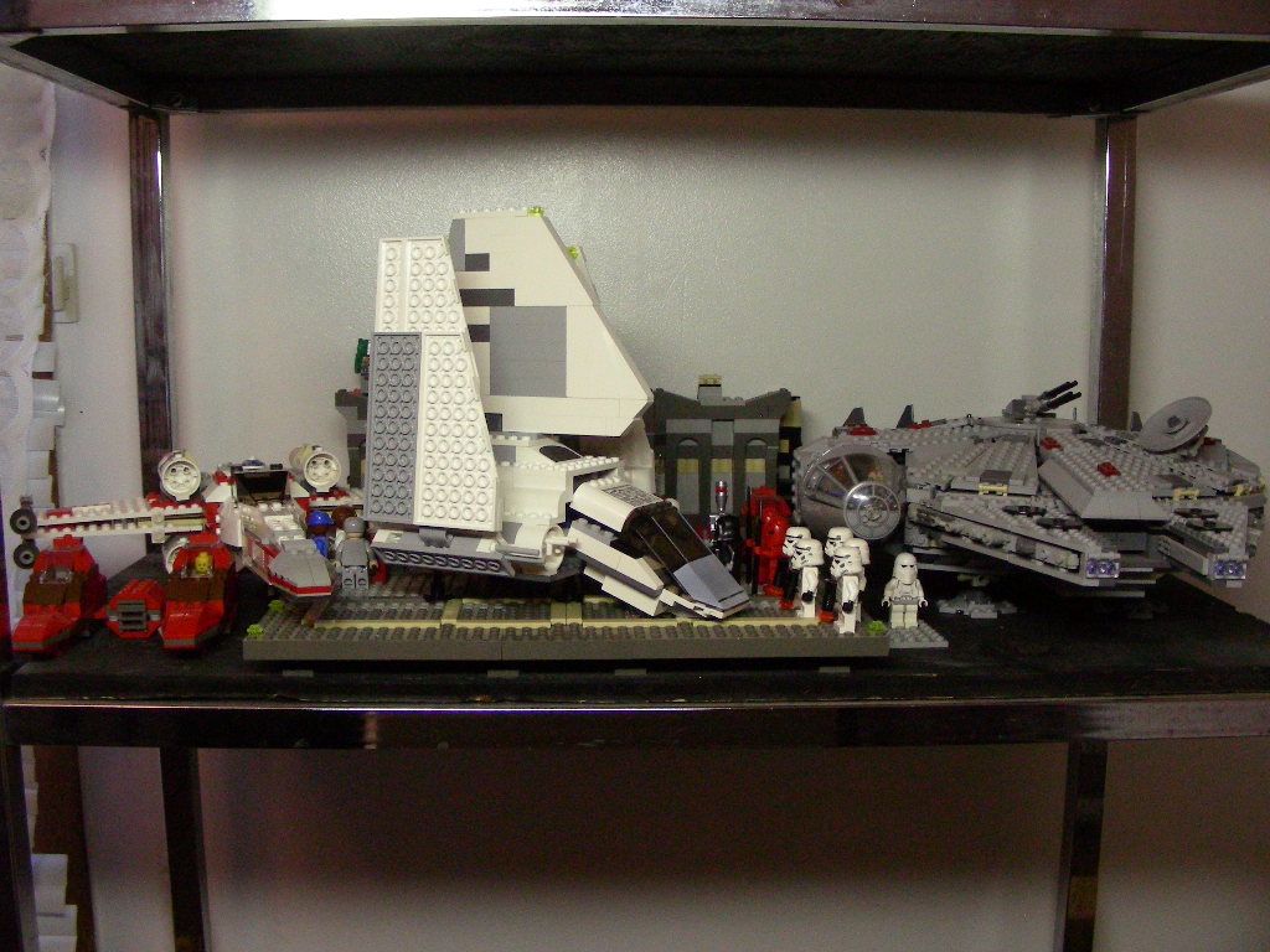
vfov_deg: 37.7
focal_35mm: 38
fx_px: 1394
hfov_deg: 49.0
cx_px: 635
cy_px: 476
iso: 400
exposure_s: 1/26.5
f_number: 3.5
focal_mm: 6.3
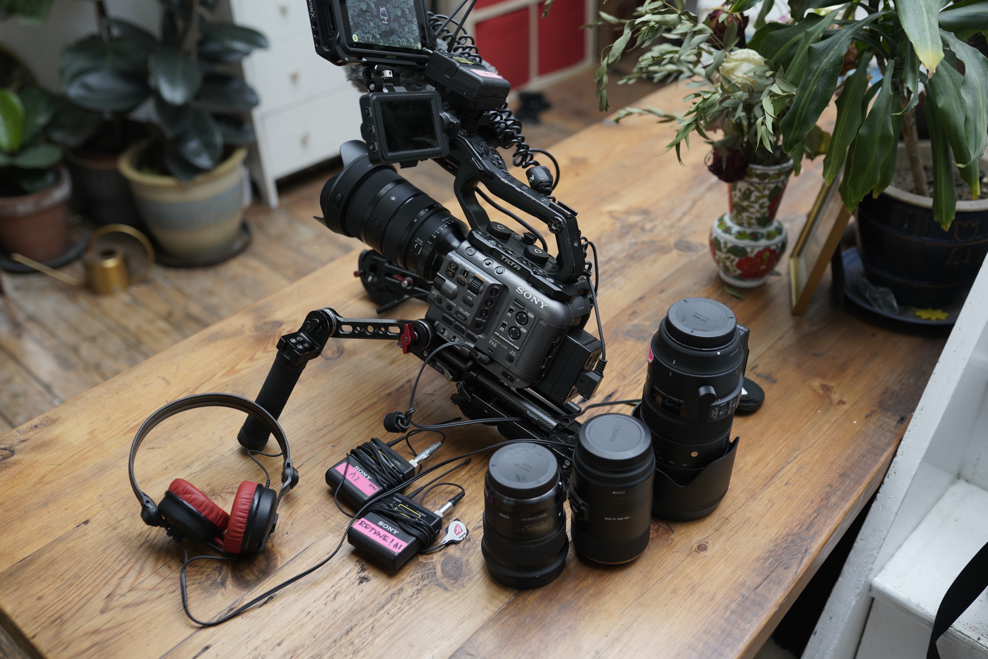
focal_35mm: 35
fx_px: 961
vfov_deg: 37.9
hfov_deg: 54.4
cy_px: 330
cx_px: 494
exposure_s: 1/125
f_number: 2.8
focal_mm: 35
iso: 800
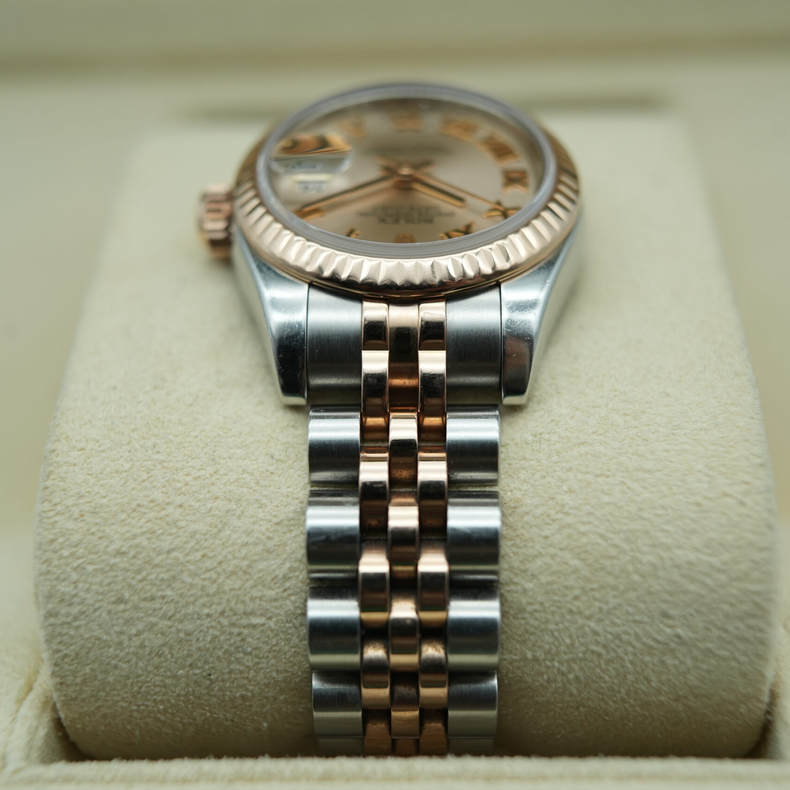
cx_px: 397
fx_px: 1162
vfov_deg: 37.6
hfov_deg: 37.6
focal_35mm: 45
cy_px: 394
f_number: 5
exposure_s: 1/250
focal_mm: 35
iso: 400
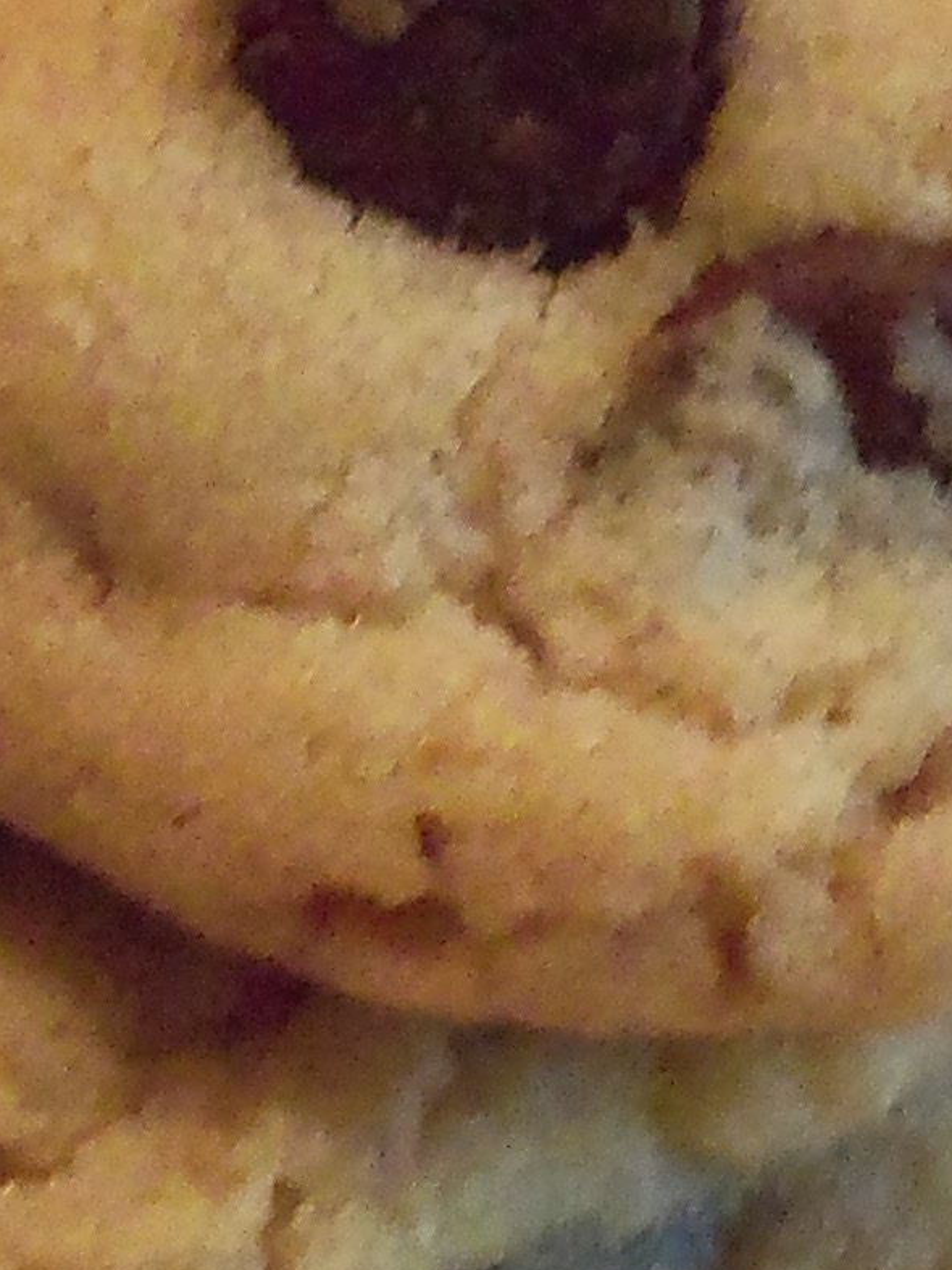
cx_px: 618
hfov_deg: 7.2
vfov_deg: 9.5
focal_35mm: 207
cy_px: 297
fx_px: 7593
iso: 400
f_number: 3.7
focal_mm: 6.7
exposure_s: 1/13
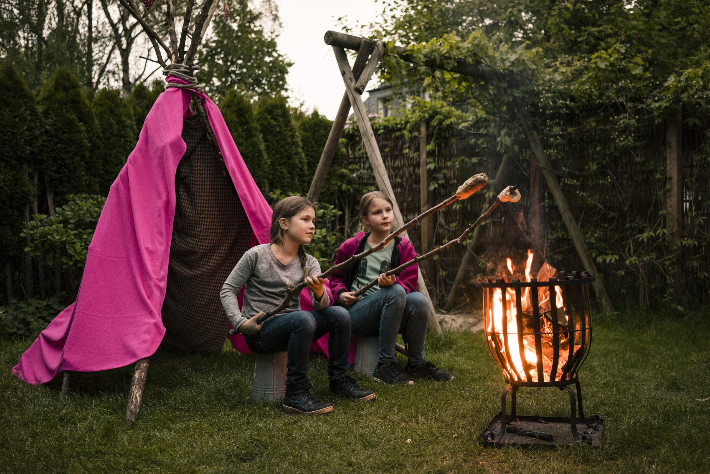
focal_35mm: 35
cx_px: 355
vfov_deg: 37.9
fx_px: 691
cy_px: 237
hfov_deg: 54.4
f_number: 2.8
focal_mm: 35
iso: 500
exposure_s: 1/160
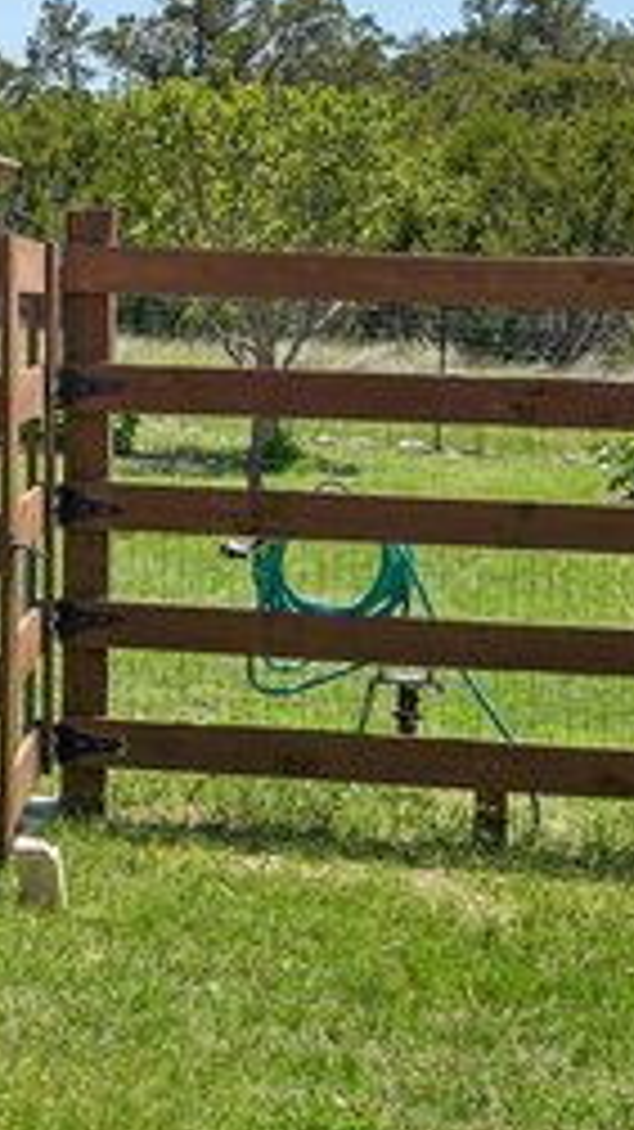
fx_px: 2633
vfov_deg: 23.9
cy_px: 245
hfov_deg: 12.7
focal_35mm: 88
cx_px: -445
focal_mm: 33
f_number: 8
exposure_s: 1/250
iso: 100
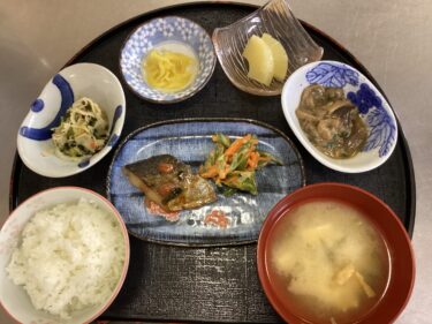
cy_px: 162
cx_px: 216
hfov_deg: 58.4
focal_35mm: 31
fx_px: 387
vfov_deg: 45.4
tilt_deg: -75.5
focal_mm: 3.3
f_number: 2.4
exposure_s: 1/40
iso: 320
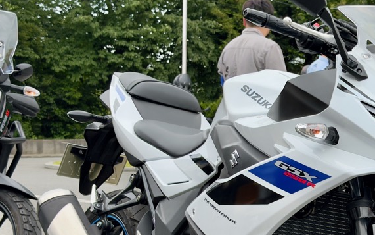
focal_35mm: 107
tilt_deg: -4.4
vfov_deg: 12.2
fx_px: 1094
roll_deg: +0.1
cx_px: 342
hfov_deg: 19.1
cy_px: 209
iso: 80
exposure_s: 1/1167
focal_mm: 6.76
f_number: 1.78
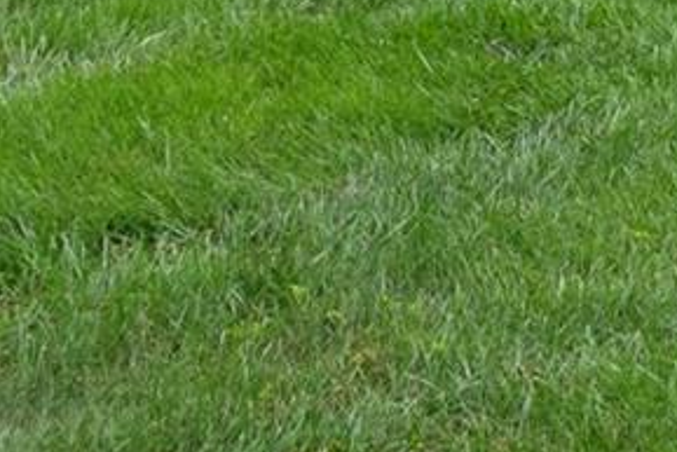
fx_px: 2803
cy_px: -623
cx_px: 785
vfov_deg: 8.5
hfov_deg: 13.4
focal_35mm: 149
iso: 320
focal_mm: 21
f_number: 8
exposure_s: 1/2500
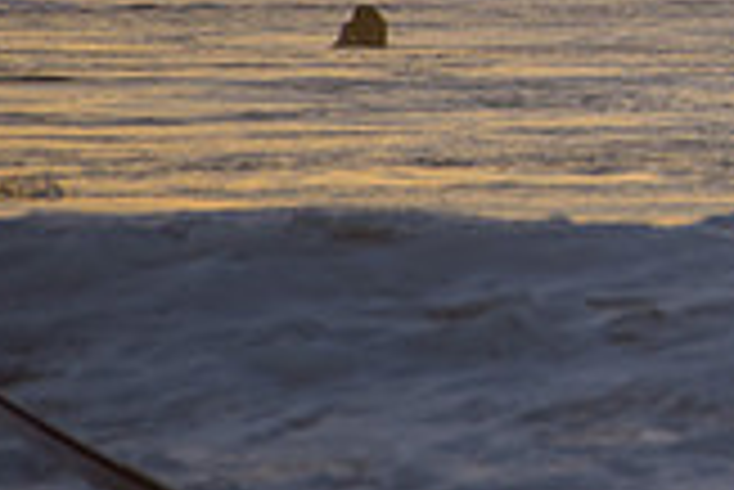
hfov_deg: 1.2
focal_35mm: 1778
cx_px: 1207
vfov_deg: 0.8
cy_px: -366
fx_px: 36283
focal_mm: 500
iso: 800
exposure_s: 1/2500
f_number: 5.6
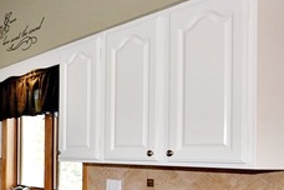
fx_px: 366
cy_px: 149
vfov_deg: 28.4
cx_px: -86
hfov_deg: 32.1
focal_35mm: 46
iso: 800
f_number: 5.6
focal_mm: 11
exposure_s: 1/125
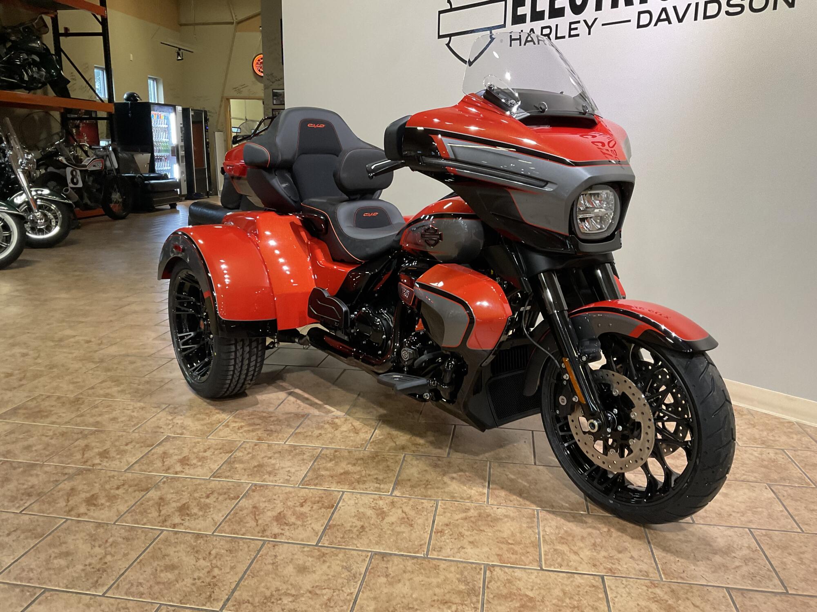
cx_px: 408
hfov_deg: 61.7
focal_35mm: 29
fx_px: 684
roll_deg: -0.6
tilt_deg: -13.3
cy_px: 306
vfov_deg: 48.2
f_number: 1.8
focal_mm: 3
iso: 125
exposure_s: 1/60
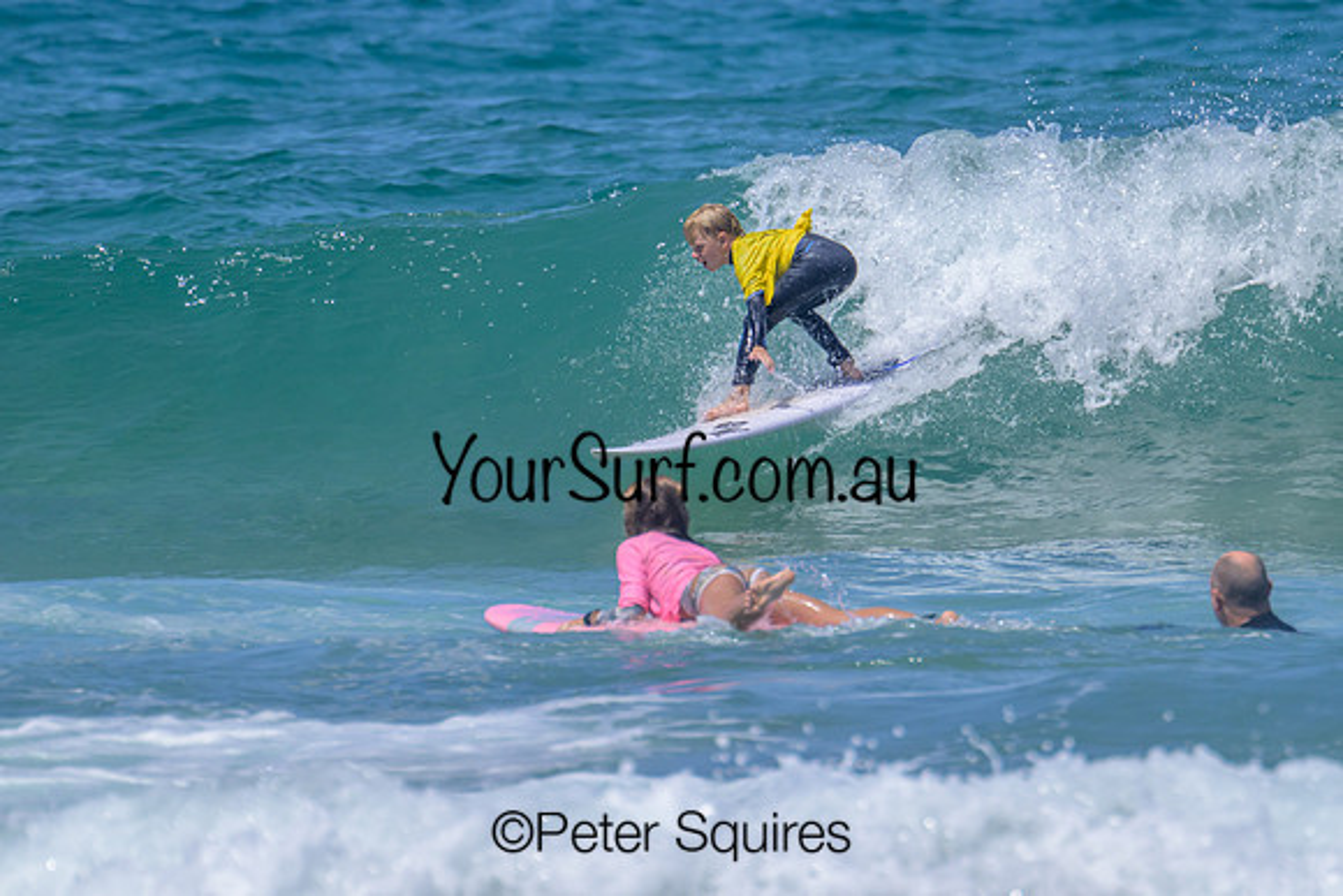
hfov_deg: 2.1
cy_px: 354
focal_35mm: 995
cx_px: 835
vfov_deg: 1.4
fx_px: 37143
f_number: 11
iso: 900
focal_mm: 800
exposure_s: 1/2000
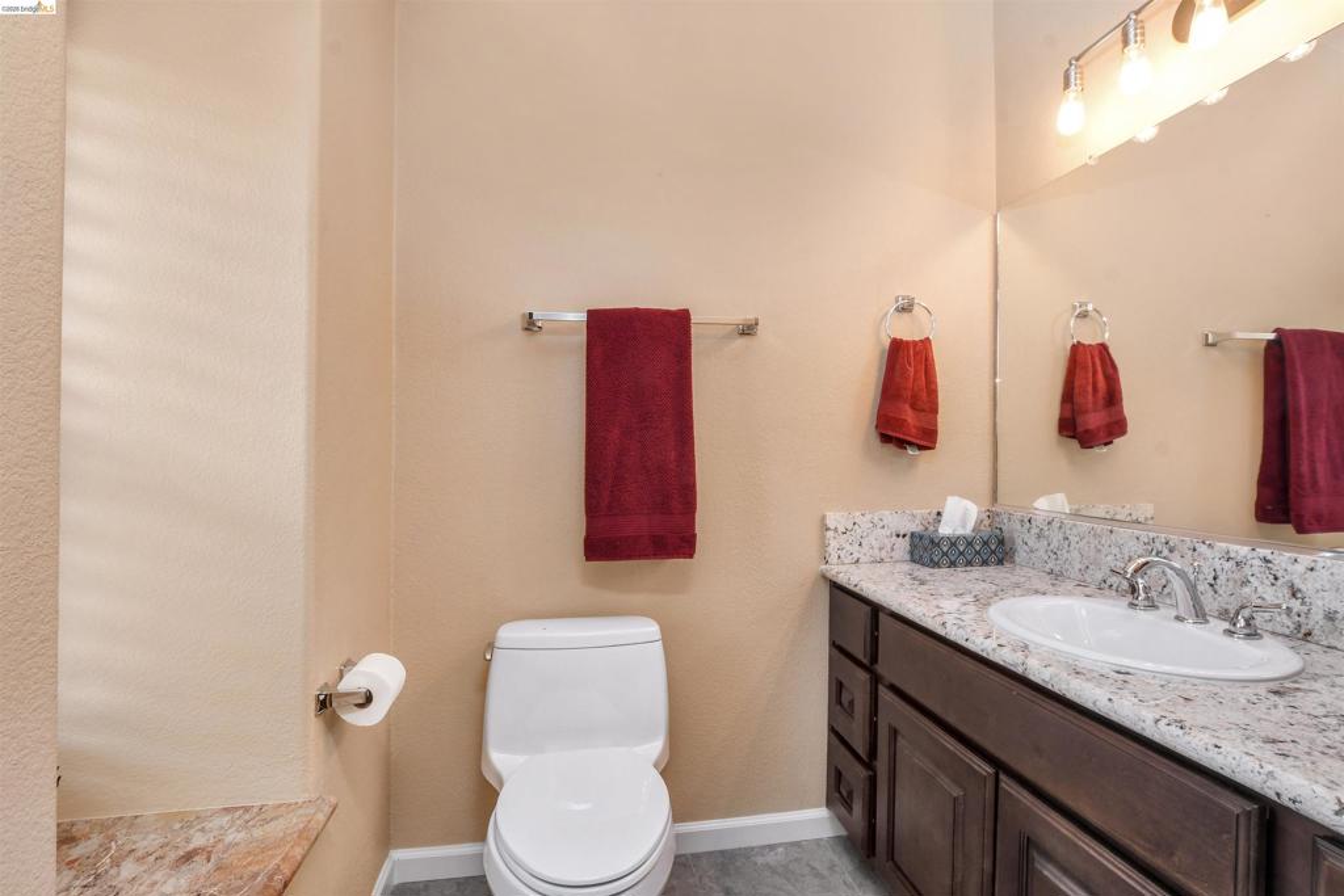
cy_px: 448
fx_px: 560
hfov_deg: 100.4
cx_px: 672
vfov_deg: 77.3
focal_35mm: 15
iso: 400
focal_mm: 10
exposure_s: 1/8
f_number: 8
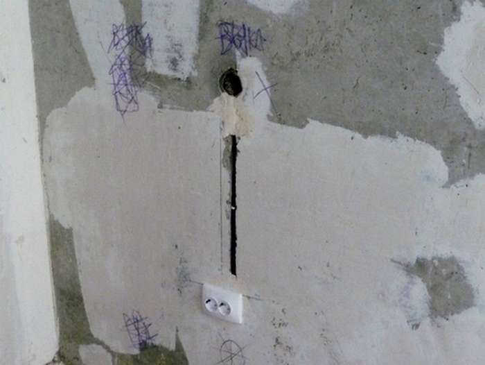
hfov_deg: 30.2
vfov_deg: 23.0
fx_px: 897
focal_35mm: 64
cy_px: 182
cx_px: 242
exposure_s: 1/25
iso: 400
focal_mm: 8.5
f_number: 4.2
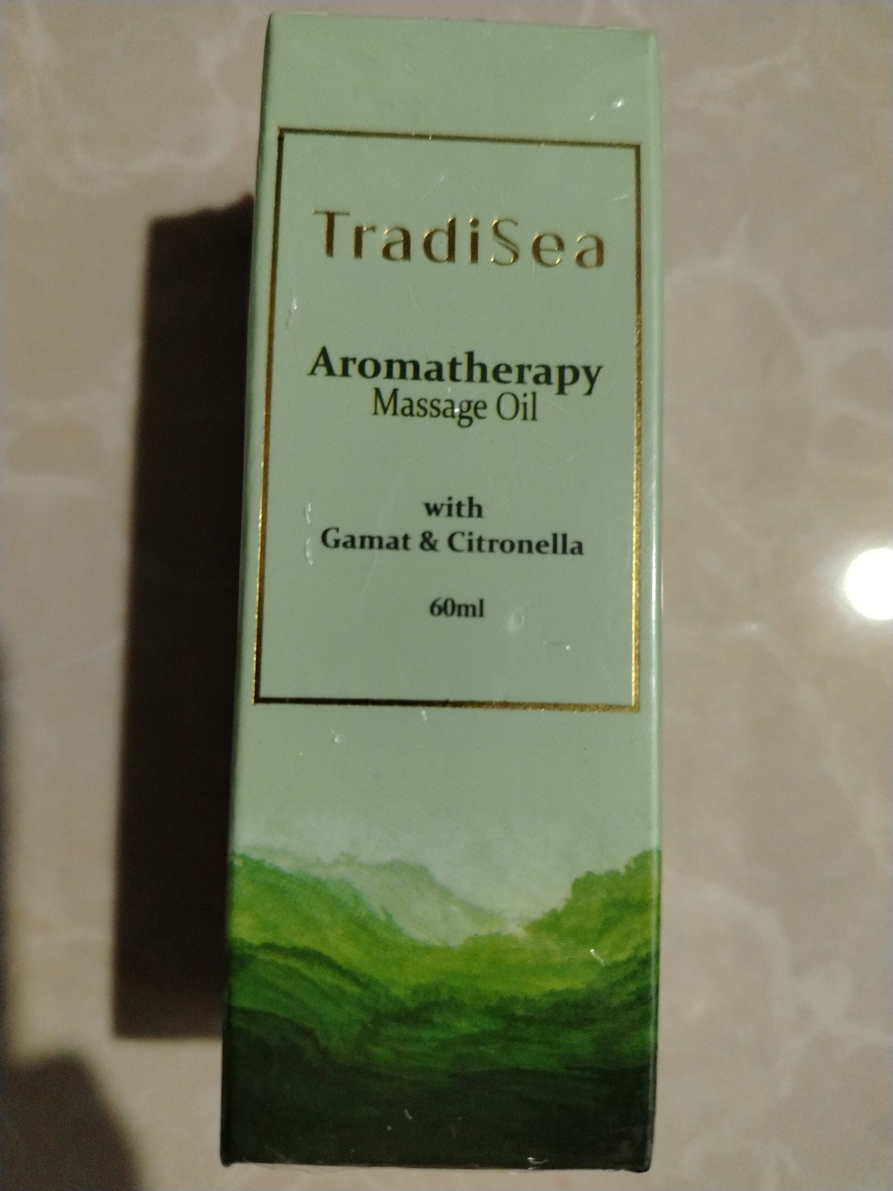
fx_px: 826
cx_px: 446
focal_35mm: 24
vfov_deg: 71.6
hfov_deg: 56.8
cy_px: 596
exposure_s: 1/33
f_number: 1.75
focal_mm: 5.25
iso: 894
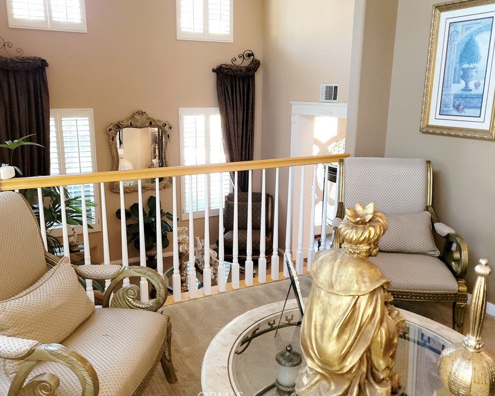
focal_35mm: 30
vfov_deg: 48.5
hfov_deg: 58.7
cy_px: 186
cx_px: 229
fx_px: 440
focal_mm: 5.4
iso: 100
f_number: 1.8
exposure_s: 1/24
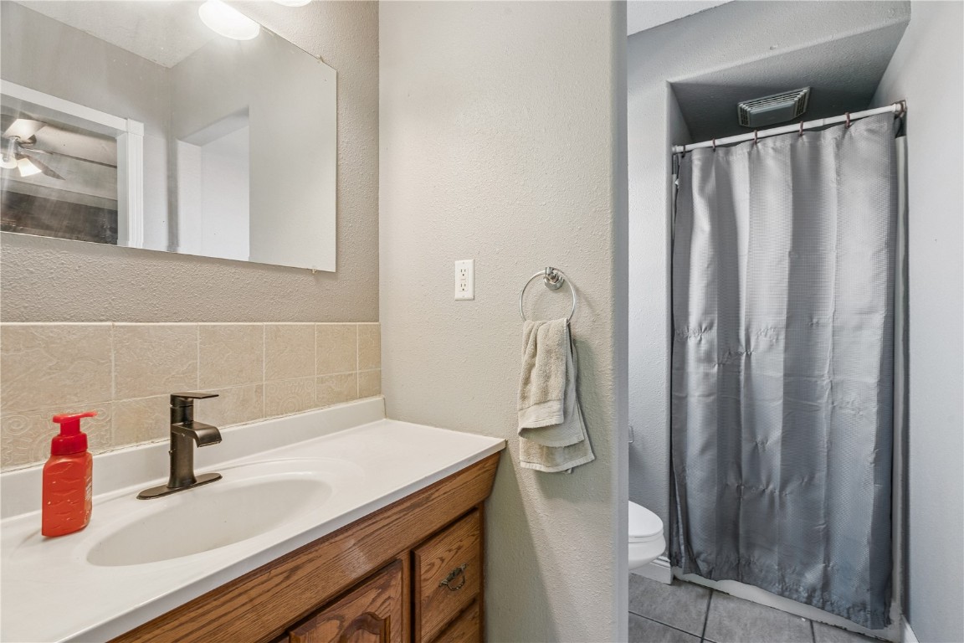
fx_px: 428
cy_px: 322
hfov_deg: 96.7
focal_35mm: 16
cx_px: 482
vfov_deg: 73.7
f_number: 10
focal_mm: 16
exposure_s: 1/4
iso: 400
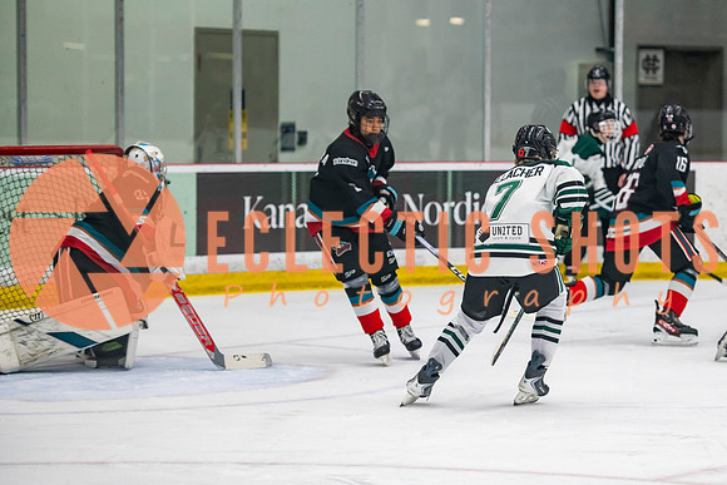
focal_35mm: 156
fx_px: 3144
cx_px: 505
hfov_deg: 13.2
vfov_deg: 8.8
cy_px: 242
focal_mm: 112
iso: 2000
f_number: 3.2
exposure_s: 1/640
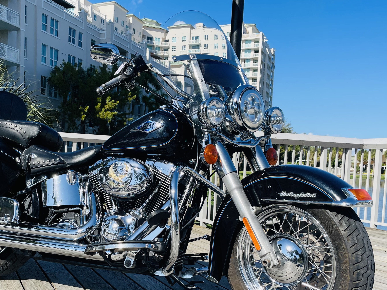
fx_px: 436
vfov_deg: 36.4
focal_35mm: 39
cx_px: 153
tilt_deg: -3.6
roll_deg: -3.6
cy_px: 194
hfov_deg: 47.6
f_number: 1.6
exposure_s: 1/3125
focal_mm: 4.2
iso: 32
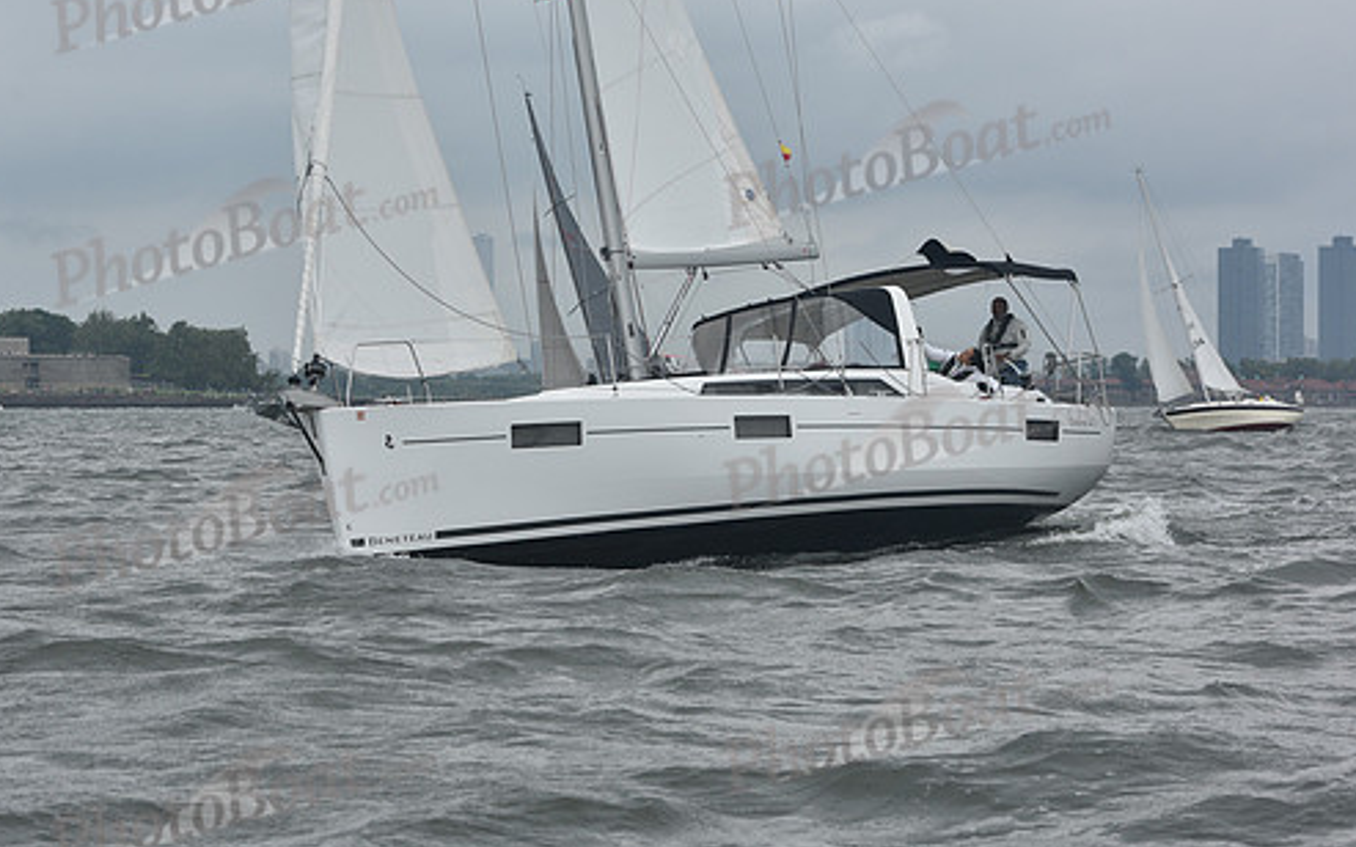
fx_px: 3991
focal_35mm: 108
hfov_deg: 19.3
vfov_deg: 12.1
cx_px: 583
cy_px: 340
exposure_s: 1/640
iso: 250
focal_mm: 90
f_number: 8
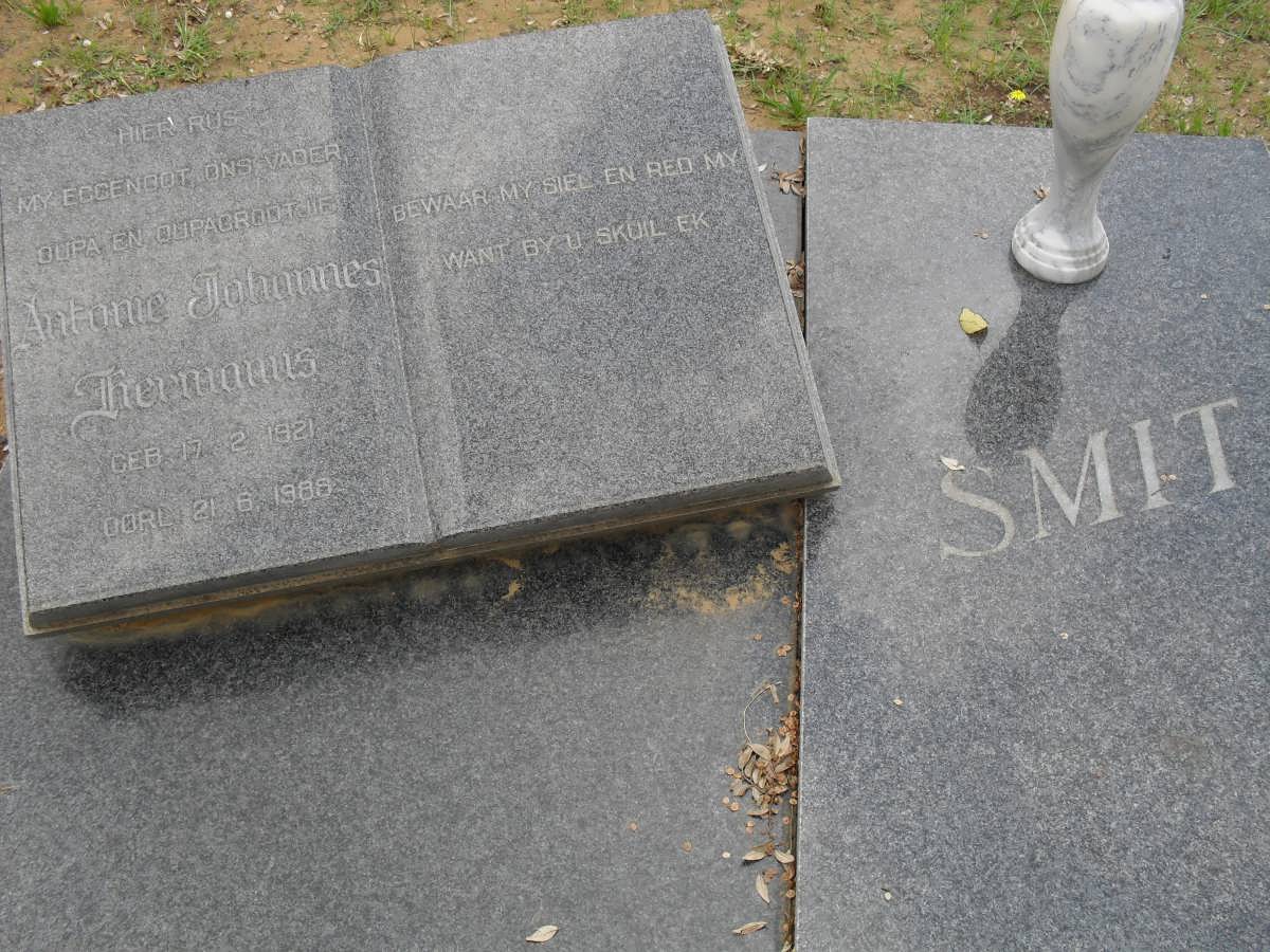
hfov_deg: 52.6
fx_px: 1284
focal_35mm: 35
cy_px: 476
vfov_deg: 40.7
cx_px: 635
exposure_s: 1/350
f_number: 3.2
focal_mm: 6.3
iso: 100
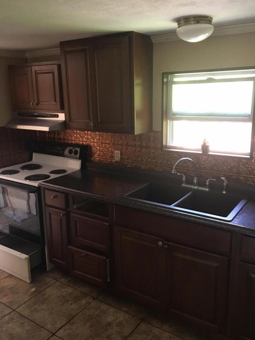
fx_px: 294
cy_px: 167
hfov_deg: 46.8
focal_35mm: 30
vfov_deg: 59.9
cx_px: 130
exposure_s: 1/15
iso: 80
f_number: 2.2
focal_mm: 4.15
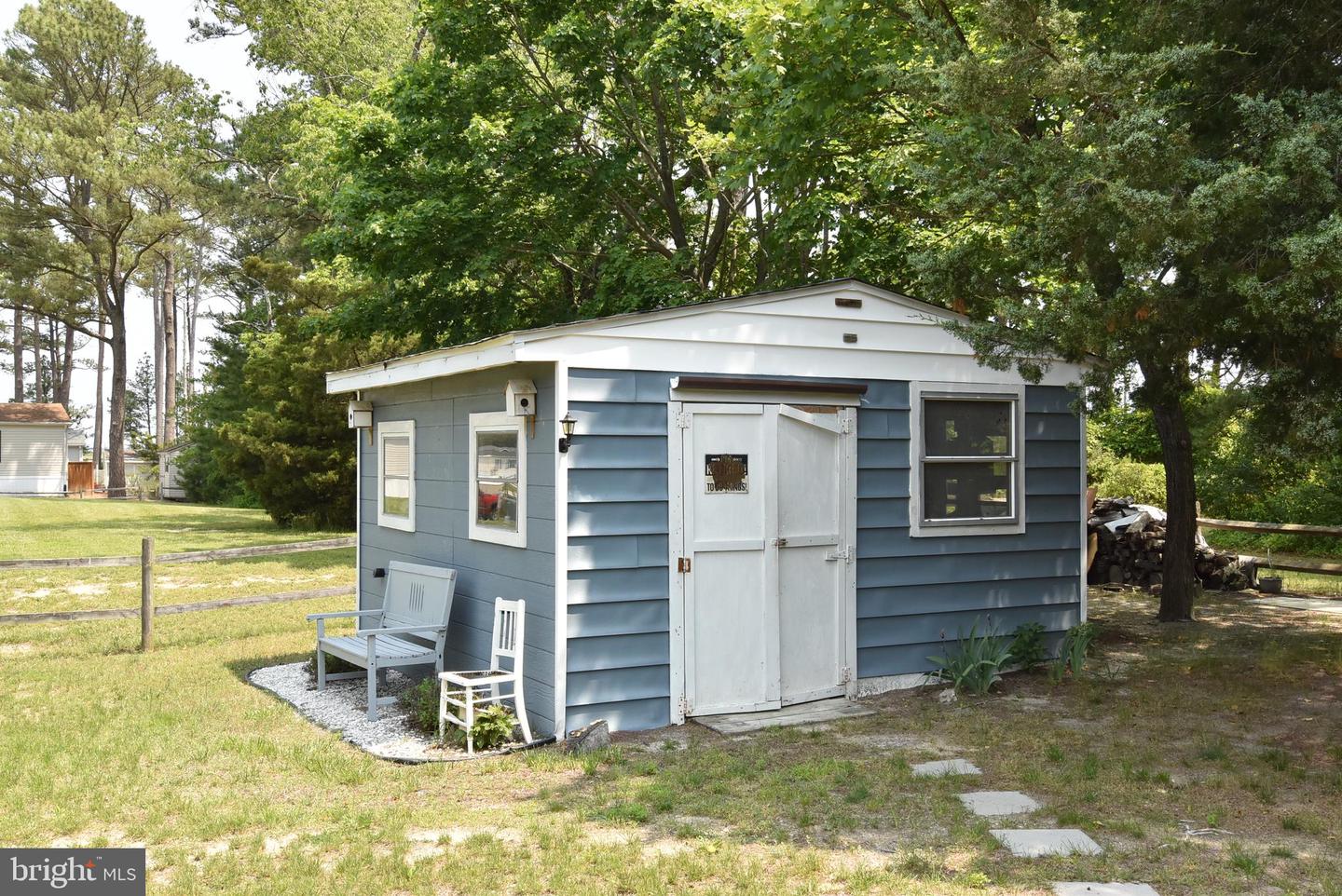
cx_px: 671
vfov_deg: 38.4
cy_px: 448
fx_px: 1287
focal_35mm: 34
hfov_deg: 55.1
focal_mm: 23
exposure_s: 1/400
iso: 640
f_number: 10
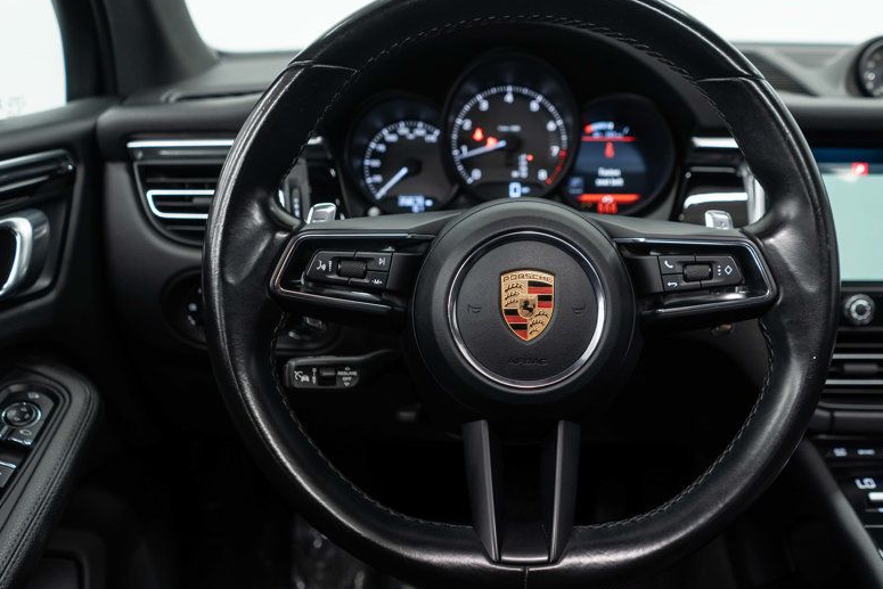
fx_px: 908
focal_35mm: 37
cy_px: 300
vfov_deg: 36.0
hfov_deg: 51.6
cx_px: 526
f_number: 3.2
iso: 640
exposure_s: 1/50
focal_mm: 28
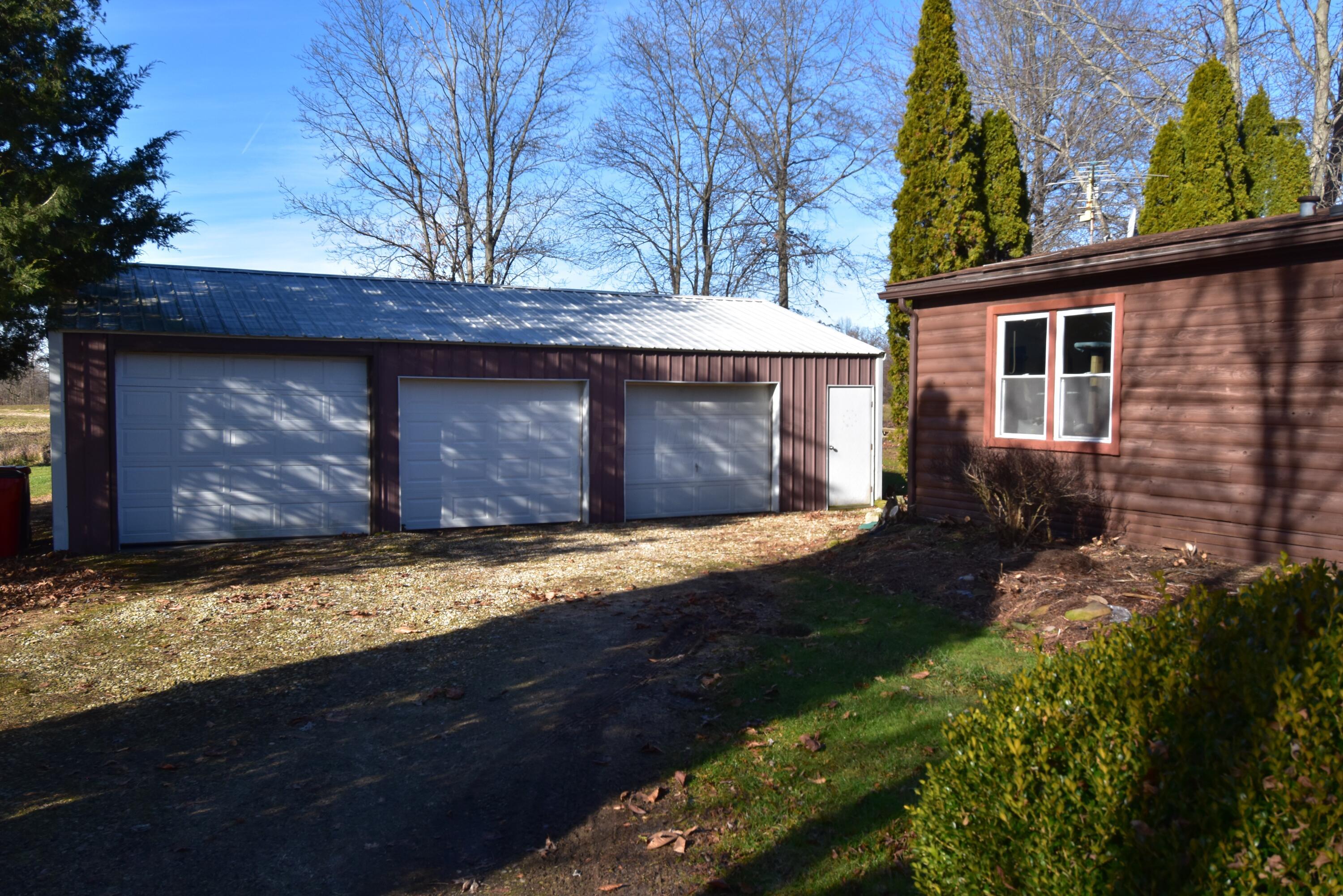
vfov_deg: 40.0
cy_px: 448
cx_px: 672
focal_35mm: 33
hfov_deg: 57.2
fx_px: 1231
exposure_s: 1/320
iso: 400
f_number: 10
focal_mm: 22
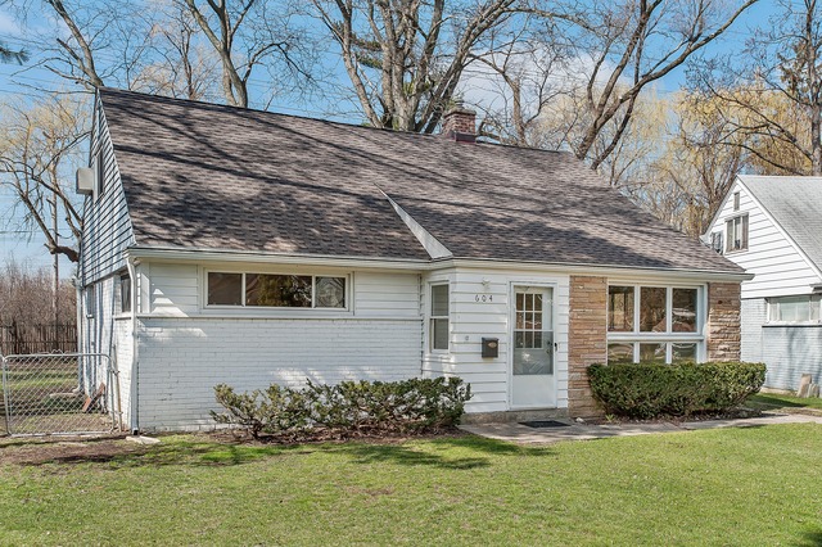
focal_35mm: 32
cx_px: 411
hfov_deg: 58.7
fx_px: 730
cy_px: 274
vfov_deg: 41.1
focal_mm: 32
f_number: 8
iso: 200
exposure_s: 1/500
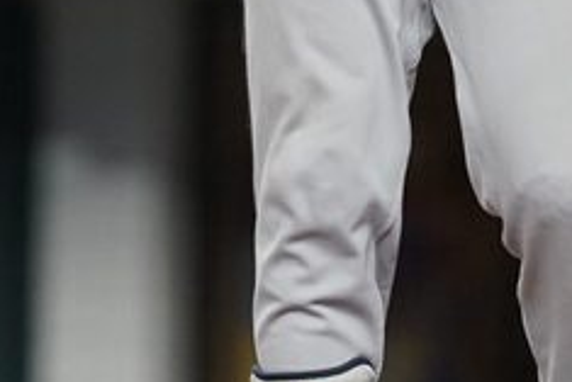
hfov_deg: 1.3
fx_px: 24372
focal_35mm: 1533
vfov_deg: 0.9
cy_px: -187
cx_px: 348
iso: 2000
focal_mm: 300
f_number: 2.8
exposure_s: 1/1600
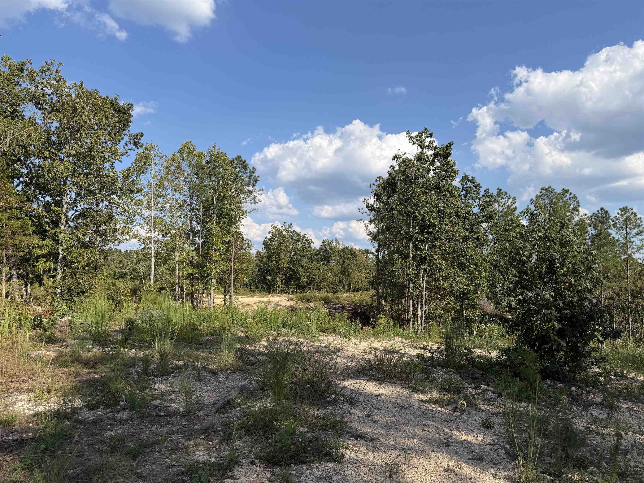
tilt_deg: +5.9
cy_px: 242
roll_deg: -0.9
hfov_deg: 71.6
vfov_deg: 56.8
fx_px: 446
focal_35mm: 24
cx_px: 322
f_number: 1.78
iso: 80
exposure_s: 1/4975
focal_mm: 6.76
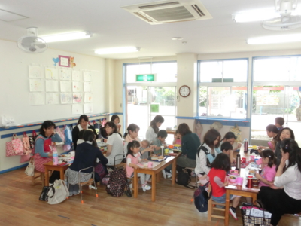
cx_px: 150
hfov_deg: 60.0
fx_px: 261
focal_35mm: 30
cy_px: 113
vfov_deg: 46.8
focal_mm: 5.36
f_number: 3.5
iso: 320
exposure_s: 1/160
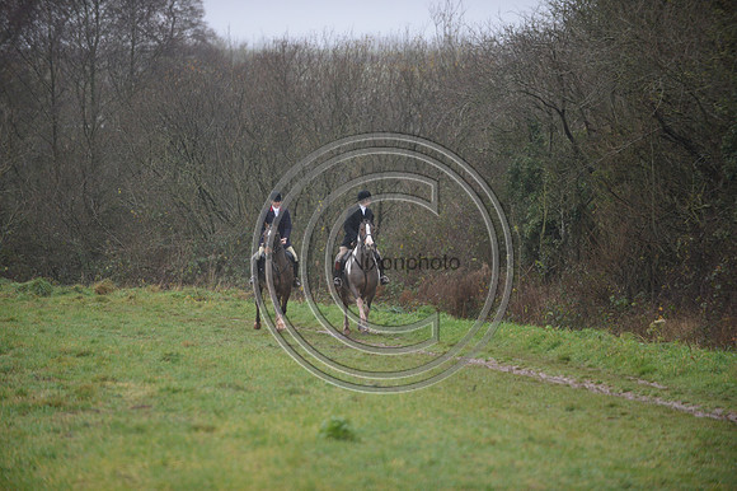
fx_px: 4092
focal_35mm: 200
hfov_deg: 10.3
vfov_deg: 6.9
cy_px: 246
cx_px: 368
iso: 1600
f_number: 2.8
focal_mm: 200
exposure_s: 1/800
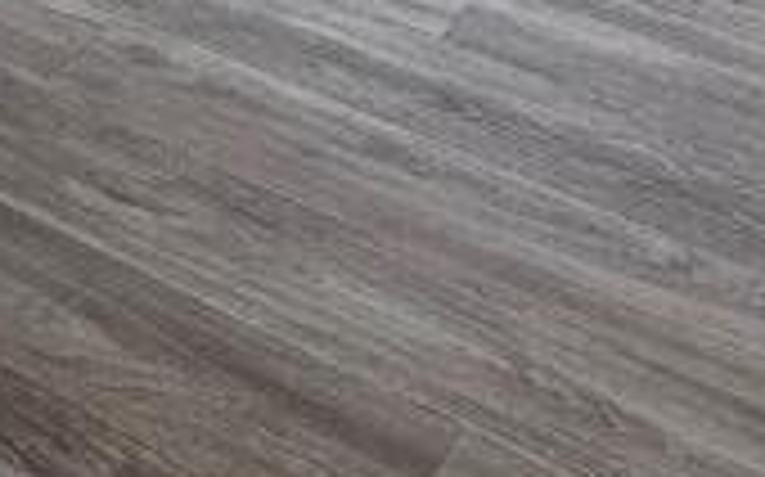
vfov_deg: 12.7
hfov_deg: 22.0
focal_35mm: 83
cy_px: -616
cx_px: -274
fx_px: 1729
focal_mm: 2.2
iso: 50
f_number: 2.2
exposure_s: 1/108
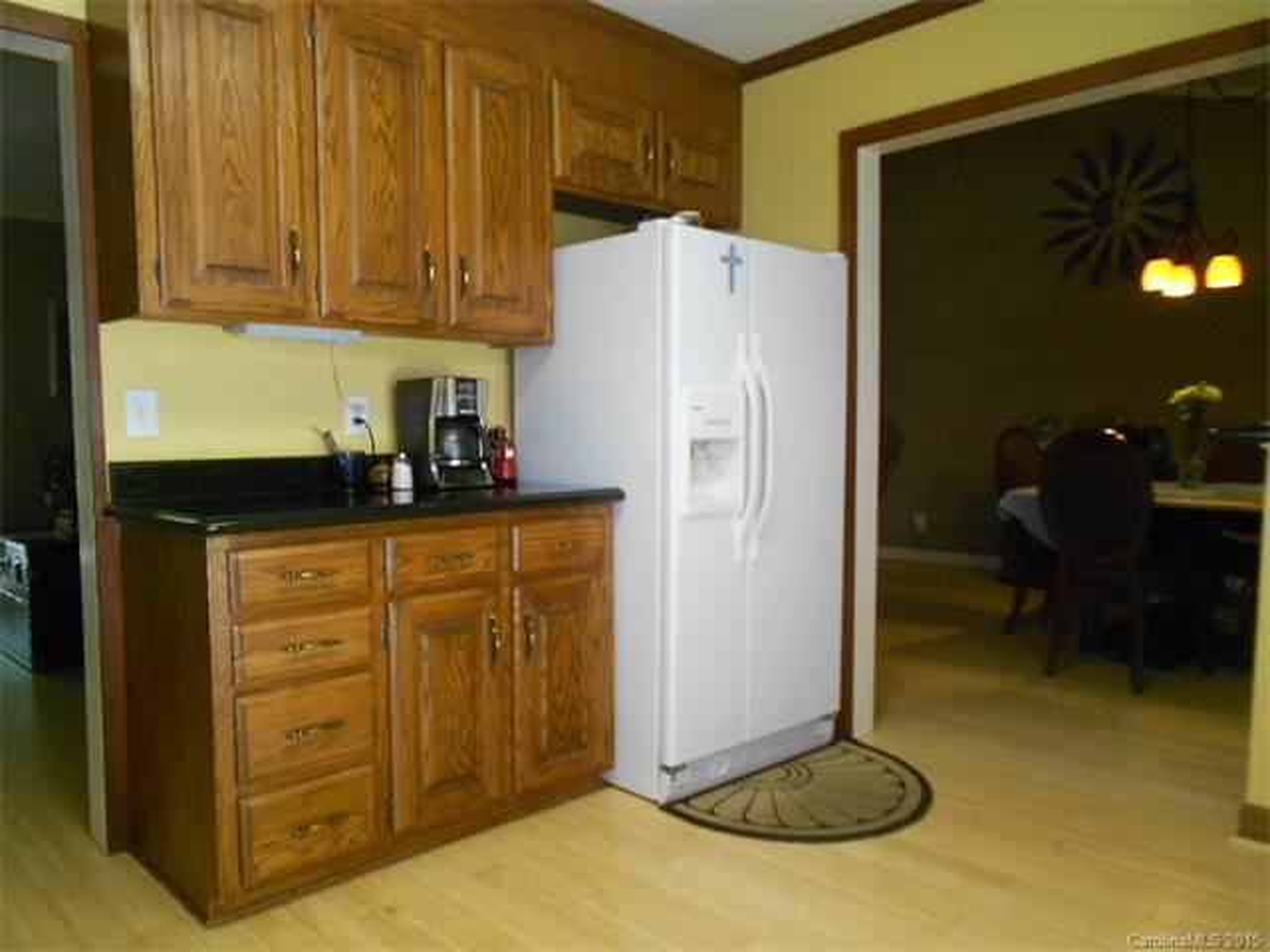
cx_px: 635
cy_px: 476
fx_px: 954
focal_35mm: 26
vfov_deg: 53.1
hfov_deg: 67.3
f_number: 3.2
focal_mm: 4.6
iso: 400
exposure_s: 1/30
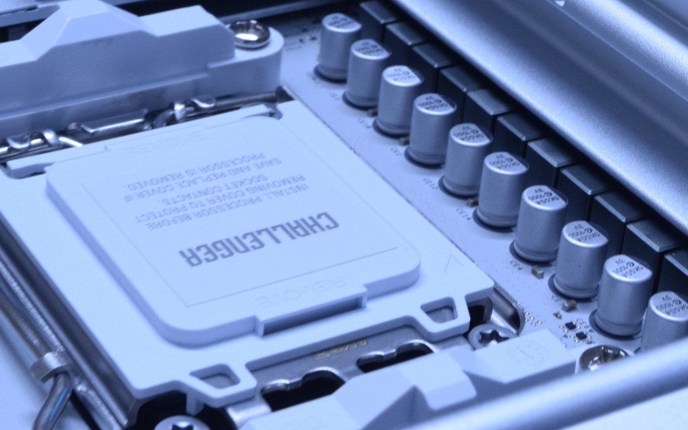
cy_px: 183
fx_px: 1856
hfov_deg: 21.0
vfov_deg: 13.2
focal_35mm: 99
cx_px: 291
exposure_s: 1/8
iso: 1600
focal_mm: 38
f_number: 16
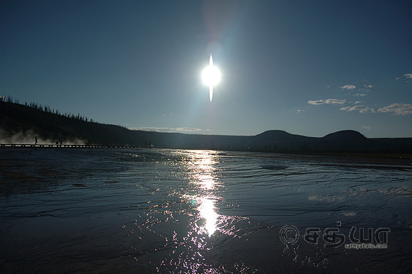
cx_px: 206
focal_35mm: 33
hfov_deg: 57.3
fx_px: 377
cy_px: 137
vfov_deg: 39.9
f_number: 3.8
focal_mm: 22
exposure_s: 1/4000
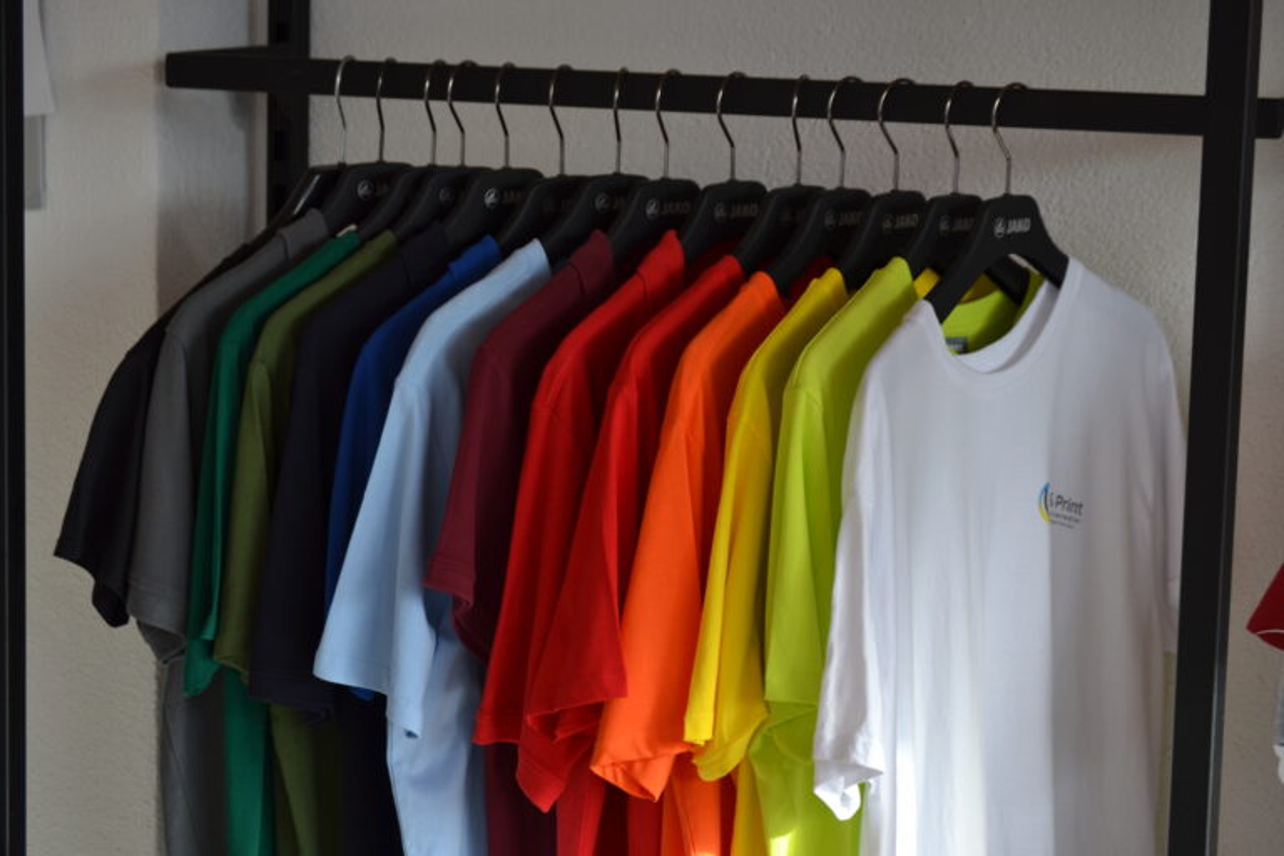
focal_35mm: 82
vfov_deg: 16.6
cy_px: 428
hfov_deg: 24.6
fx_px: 2942
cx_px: 642
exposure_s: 1/30
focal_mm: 55
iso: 100
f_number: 4
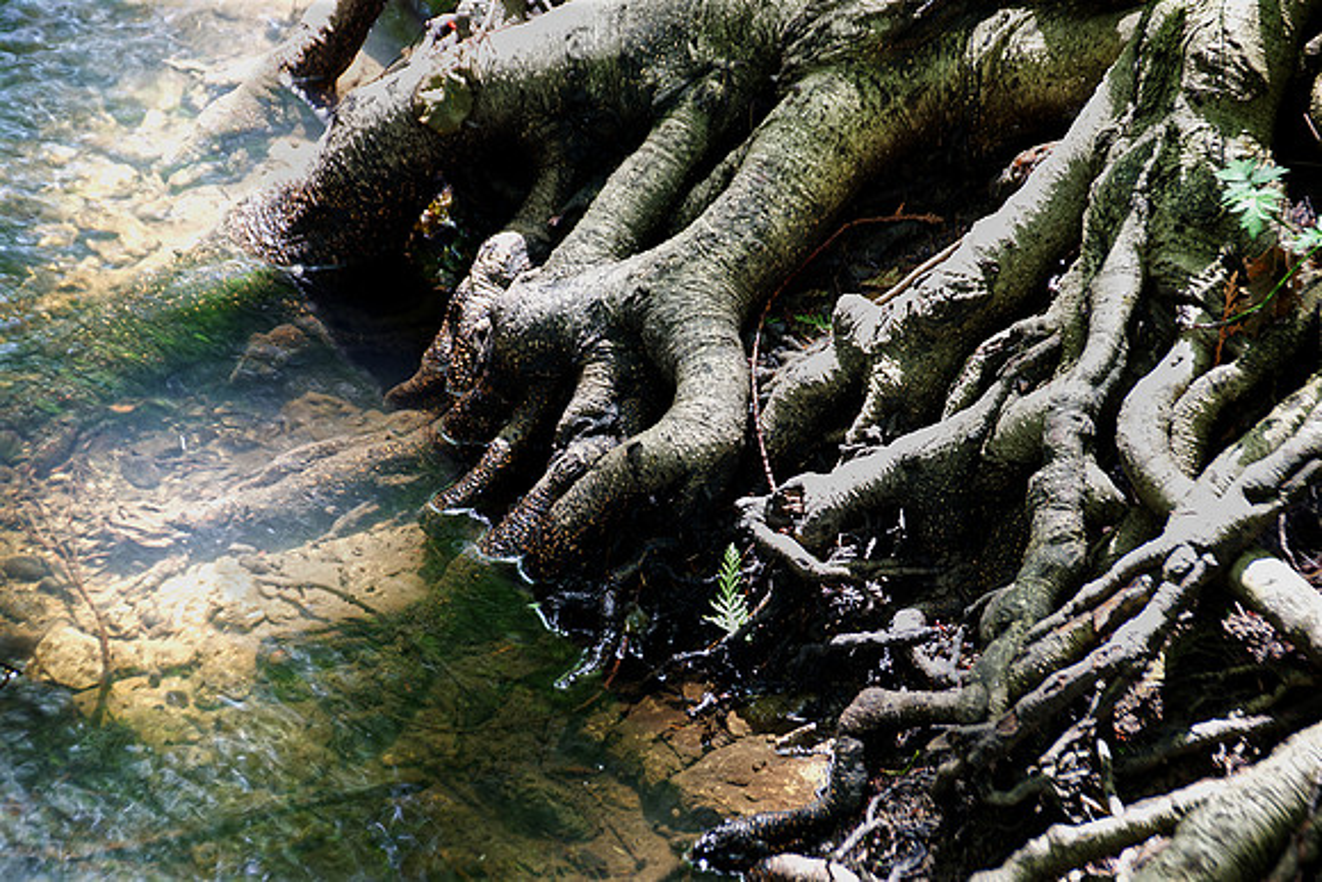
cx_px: 661
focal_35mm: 232
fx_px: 8521
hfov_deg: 8.9
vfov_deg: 5.9
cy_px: 441
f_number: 6.3
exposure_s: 1/6
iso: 100
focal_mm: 155
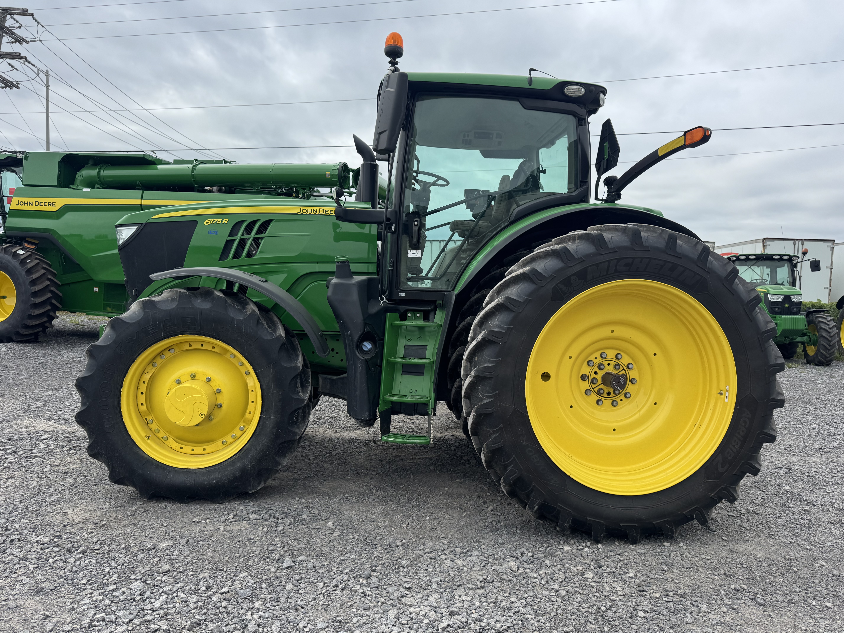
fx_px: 585
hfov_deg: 71.6
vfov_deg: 56.8
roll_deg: -0.7
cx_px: 422
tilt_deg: -2.4
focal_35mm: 24
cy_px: 316
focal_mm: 6.76
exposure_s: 1/2959
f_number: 1.78
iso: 80
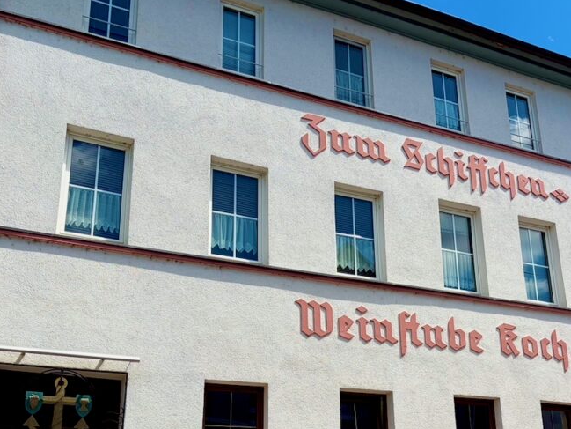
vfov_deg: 34.6
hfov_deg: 45.7
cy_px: 304
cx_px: 320
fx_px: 676
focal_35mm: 41
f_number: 1.6
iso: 50
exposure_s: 1/4329
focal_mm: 5.96
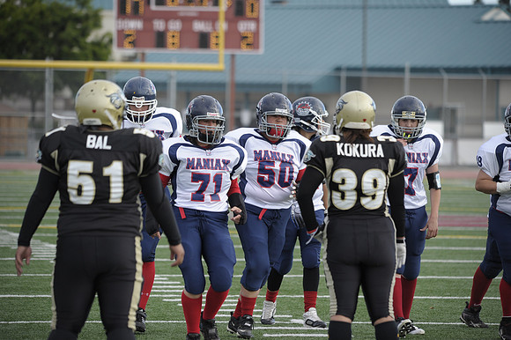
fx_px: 4114
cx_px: 256
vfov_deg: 4.7
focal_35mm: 290
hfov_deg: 7.1
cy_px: 170
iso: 900
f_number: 6
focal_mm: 290
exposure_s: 1/1000
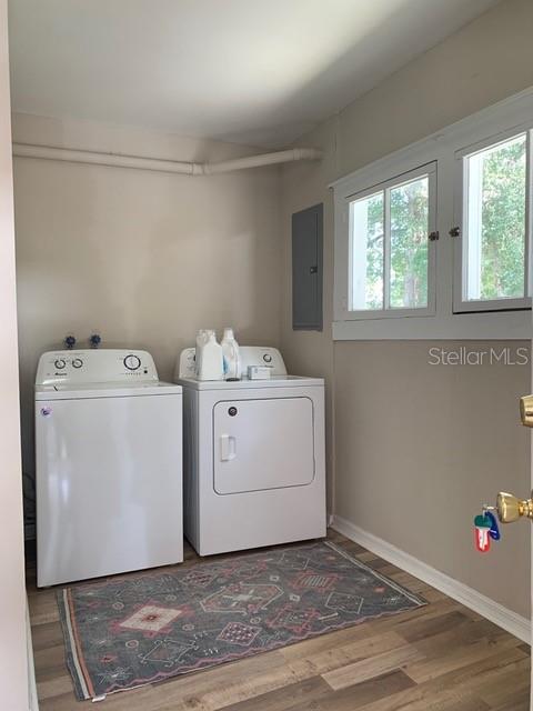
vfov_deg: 67.3
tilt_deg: -1.5
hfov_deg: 53.1
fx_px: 534
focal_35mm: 26
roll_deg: -0.7
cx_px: 266
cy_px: 356
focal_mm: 4.25
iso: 100
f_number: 1.8
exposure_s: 1/76
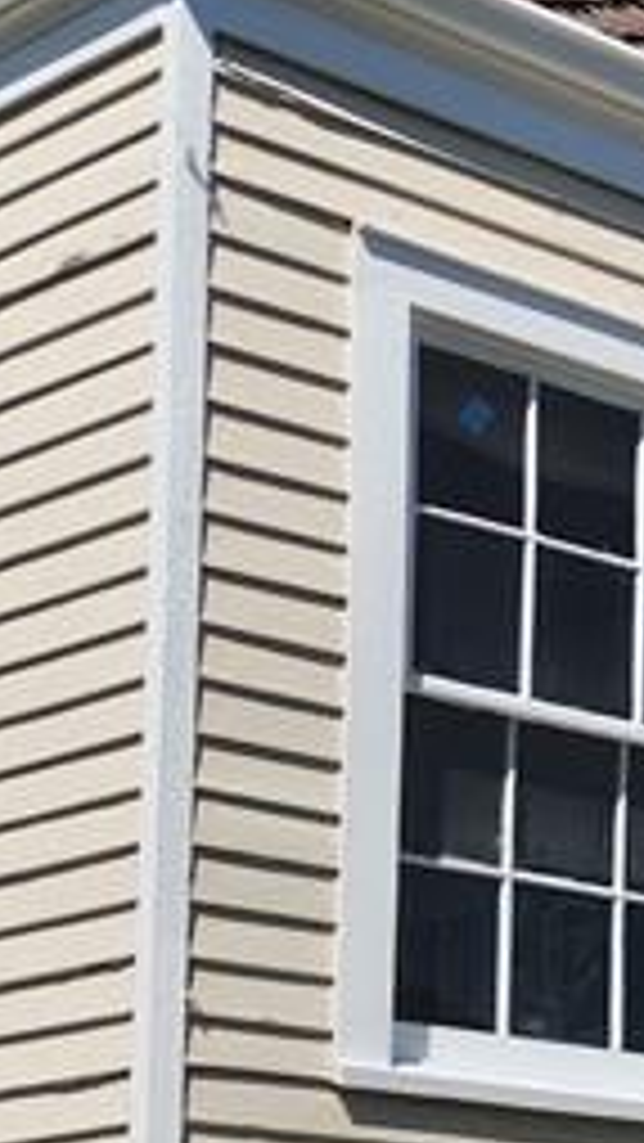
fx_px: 3064
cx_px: 1973
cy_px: 1346
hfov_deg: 9.3
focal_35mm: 101
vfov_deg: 19.9
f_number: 1.8
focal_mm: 5.4
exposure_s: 1/3194
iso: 20
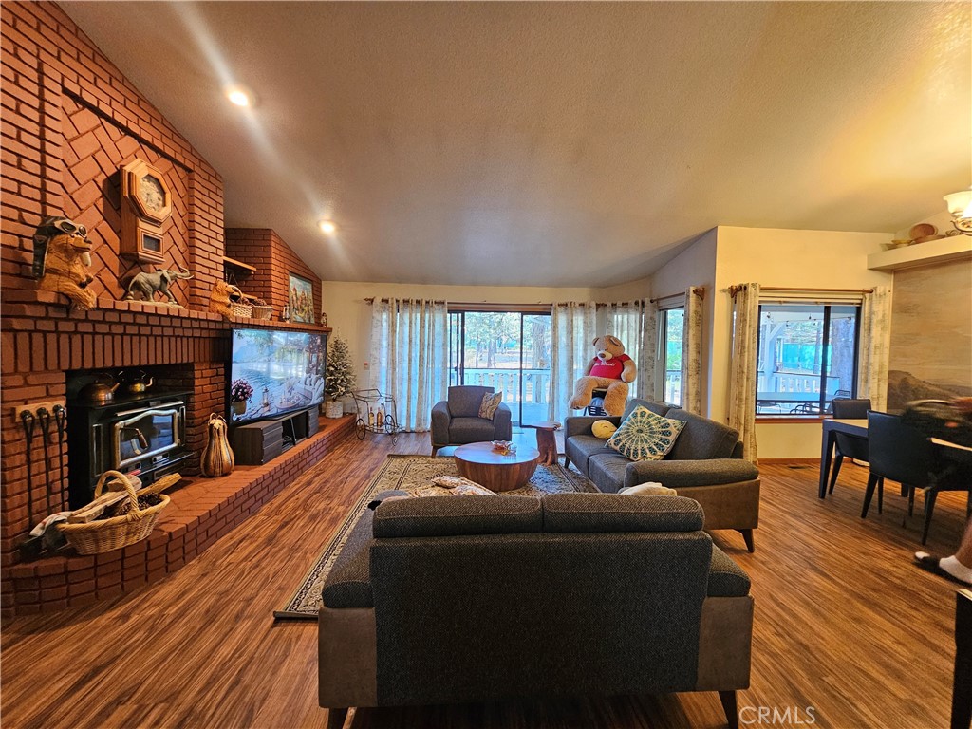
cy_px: 364
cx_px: 486
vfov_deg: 89.9
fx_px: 365
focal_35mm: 13
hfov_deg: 106.2
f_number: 2.2
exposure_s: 1/30
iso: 320
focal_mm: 2.2
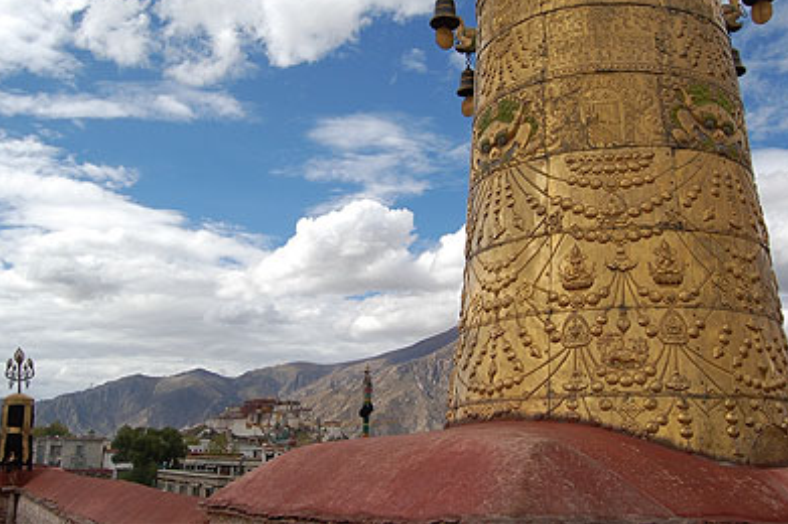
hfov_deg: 50.7
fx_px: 831
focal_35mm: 38
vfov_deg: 34.9
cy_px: 225
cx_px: 383
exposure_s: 1/400
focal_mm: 22
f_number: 10
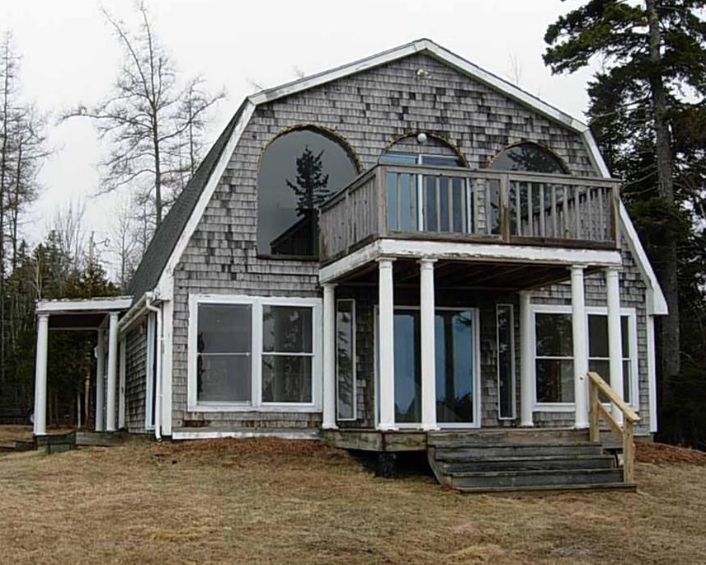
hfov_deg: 43.8
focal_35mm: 42
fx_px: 878
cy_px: 272
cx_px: 368
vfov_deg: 35.7
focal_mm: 7.5
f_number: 7.6
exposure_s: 1/124
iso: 50
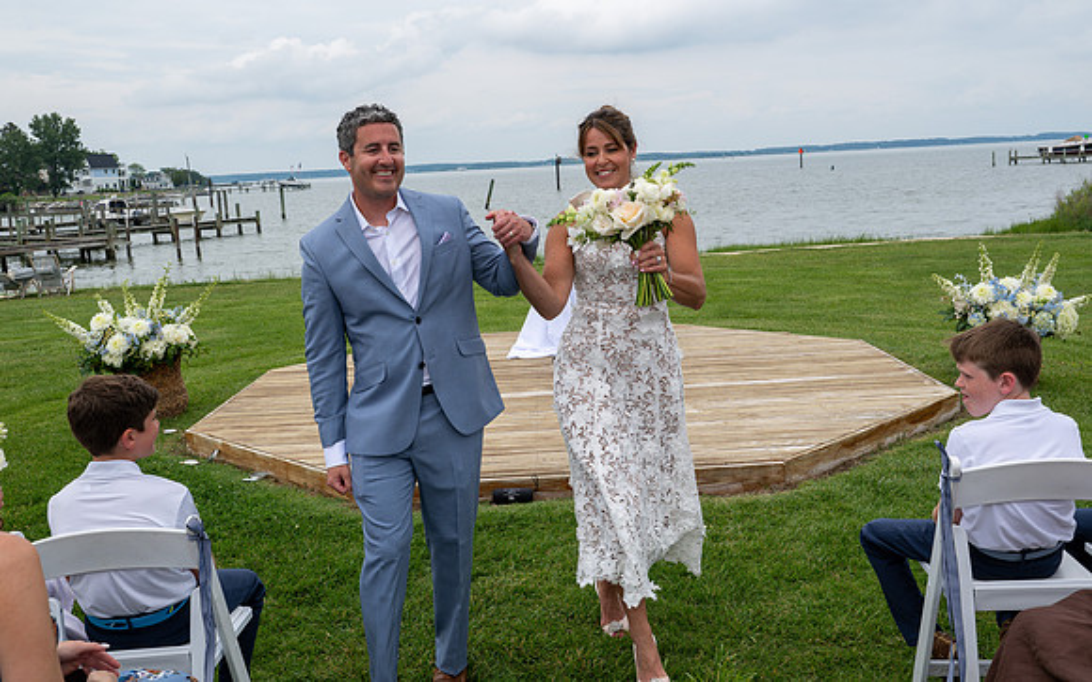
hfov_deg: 54.8
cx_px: 535
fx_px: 1054
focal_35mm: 35
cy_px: 291
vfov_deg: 35.8
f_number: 8
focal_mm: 32
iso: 80
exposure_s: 1/250
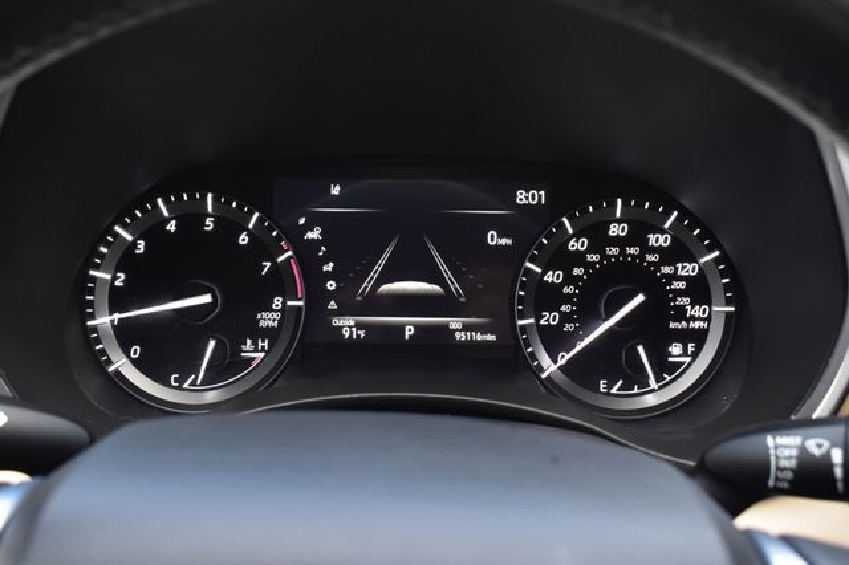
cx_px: 424
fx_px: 813
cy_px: 282
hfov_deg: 55.1
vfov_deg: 38.3
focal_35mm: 34
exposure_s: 1/15
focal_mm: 23
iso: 1100
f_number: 6.3
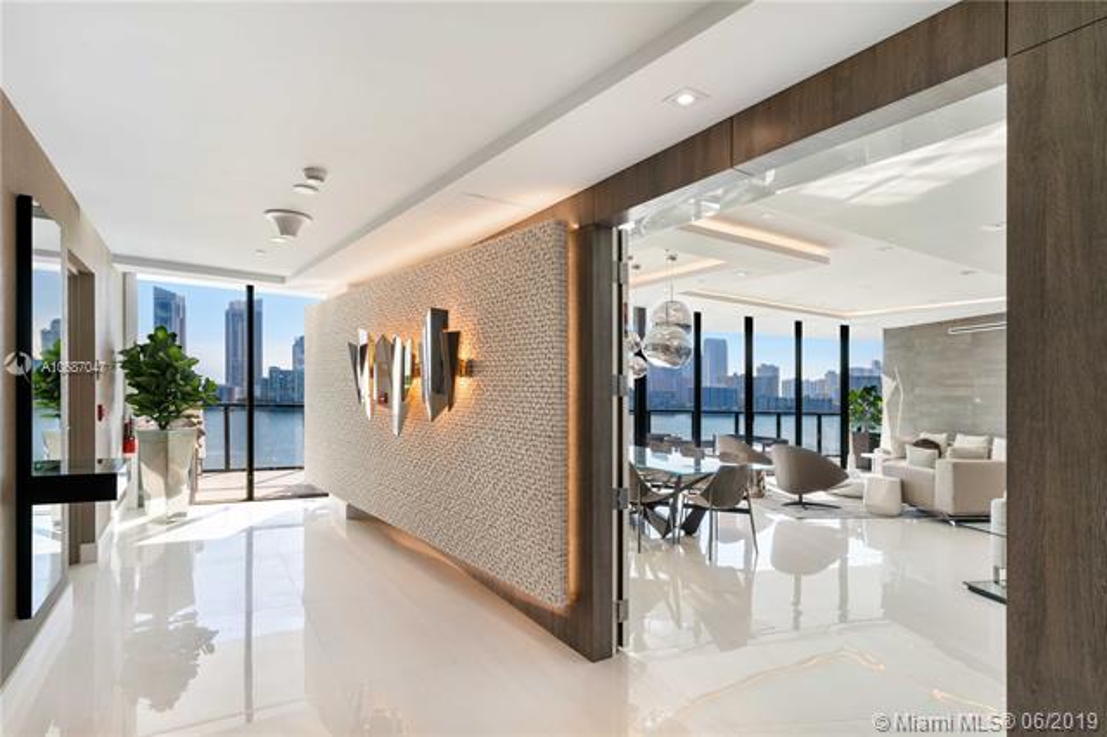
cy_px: 368
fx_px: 553
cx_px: 554
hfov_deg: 90.0
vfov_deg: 67.3
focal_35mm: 18
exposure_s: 1/15
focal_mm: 18
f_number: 11
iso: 250
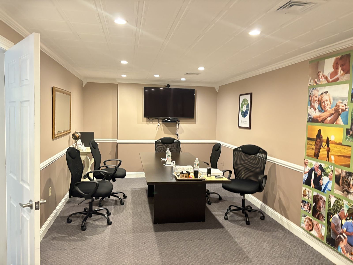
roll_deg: -1.5
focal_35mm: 26
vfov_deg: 53.1
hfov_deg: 67.3
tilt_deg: -1.4
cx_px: 176
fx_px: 265
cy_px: 132
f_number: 1.6
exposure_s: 1/40
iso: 400
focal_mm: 5.96
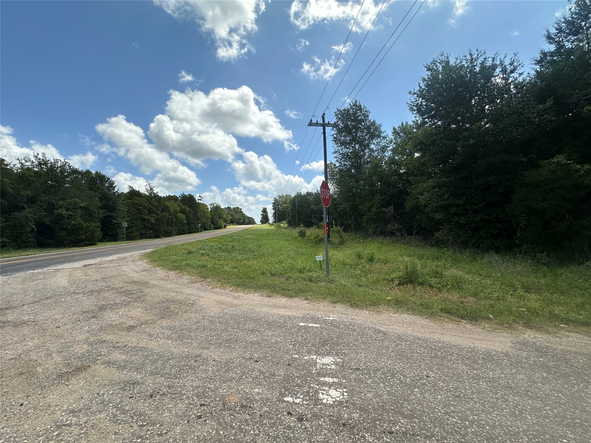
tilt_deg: +1.1
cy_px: 222
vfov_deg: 85.7
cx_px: 296
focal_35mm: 14
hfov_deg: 102.1
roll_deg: +1.9
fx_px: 239
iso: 50
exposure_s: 1/2092
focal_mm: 2.22
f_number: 2.2
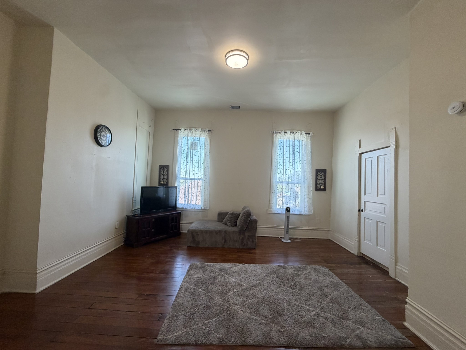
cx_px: 233
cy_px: 175
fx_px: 188
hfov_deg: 102.1
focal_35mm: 14
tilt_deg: +3.9
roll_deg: -0.9
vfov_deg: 85.7
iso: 160
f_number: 2.2
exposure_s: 1/60
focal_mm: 2.22
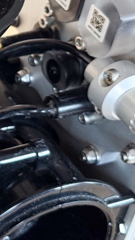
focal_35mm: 141
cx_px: -159
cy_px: 29
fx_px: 898
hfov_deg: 8.1
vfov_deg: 15.1
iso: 200
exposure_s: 1/100
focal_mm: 6.76
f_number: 1.8
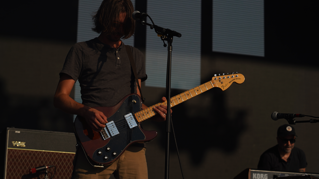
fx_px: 990
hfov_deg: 18.3
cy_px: 83
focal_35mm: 117
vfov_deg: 10.4
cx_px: 151
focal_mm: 105
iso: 100
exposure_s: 1/1000
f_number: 8
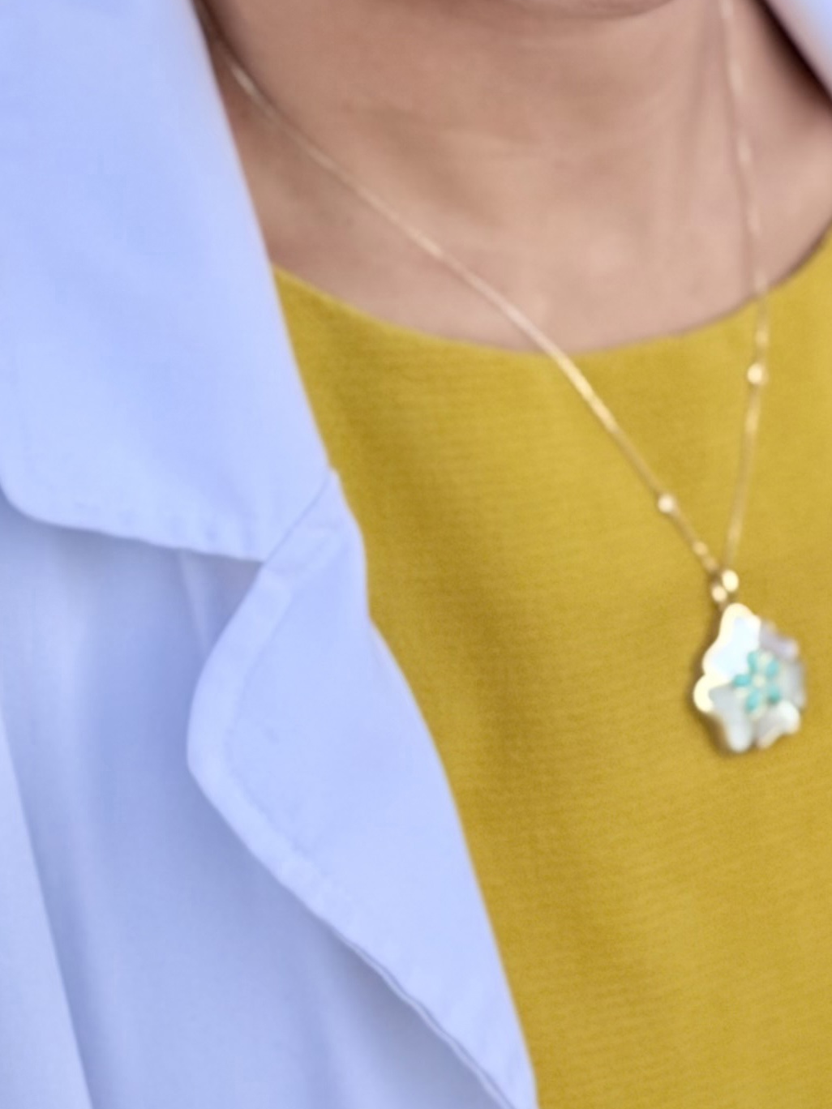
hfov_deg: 11.8
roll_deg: +1.4
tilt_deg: -14.5
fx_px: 4038
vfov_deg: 15.1
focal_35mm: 126
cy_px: -186
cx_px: 444
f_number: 1.78
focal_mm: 6.76
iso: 64
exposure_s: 1/409
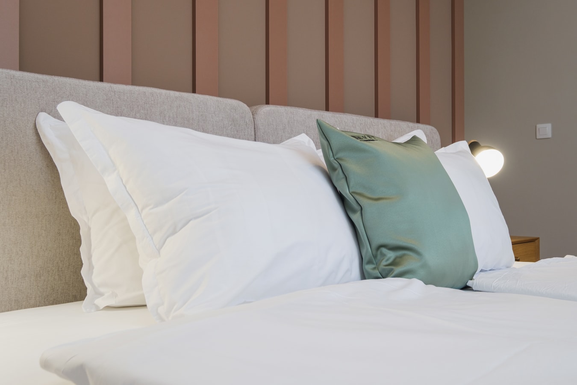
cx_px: 288
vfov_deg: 36.9
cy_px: 192
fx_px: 577
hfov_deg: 53.1
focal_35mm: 36
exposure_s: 1/20
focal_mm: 24
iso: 320
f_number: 8
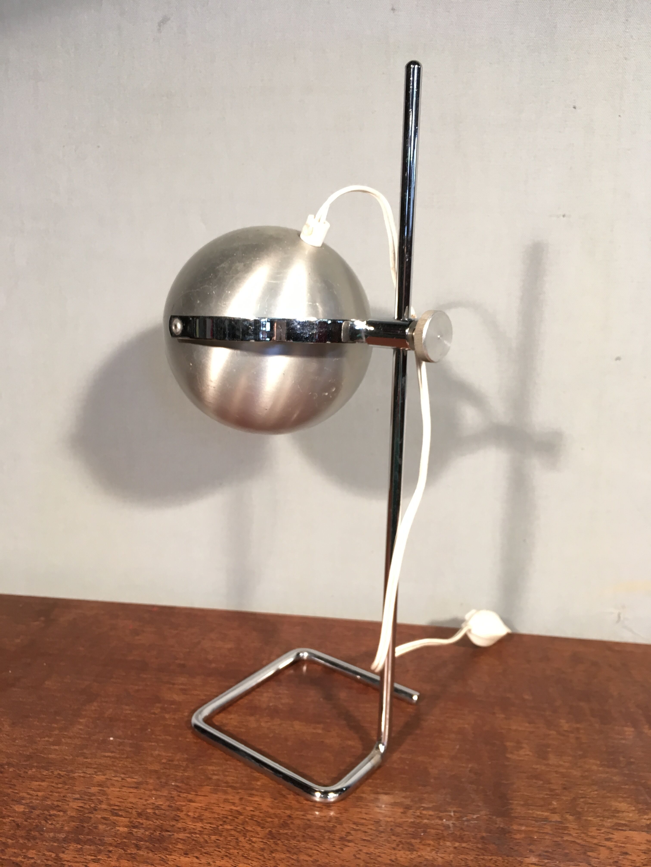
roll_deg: +0.5
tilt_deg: -12.5
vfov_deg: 61.7
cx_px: 326
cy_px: 434
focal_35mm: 29
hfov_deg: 48.2
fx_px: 727
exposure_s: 1/33
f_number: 2.2
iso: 64
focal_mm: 4.15
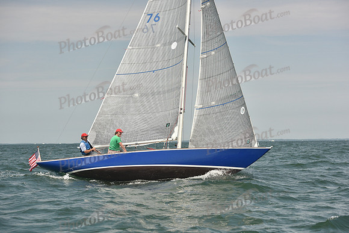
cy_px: 116
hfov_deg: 23.9
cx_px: 174
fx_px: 824
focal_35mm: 85
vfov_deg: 16.1
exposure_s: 1/1000
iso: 320
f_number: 6.3
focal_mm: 85
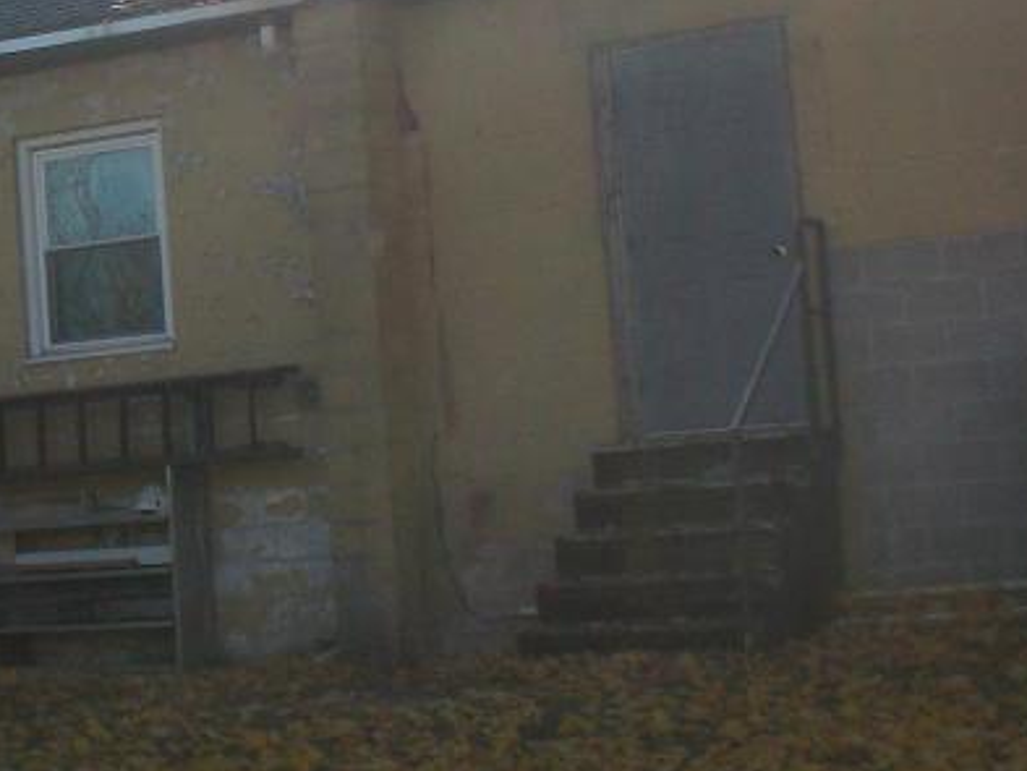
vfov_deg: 14.9
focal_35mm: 99
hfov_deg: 19.2
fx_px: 2938
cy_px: 235
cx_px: -26
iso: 64
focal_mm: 6.3
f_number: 4.6
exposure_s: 1/400
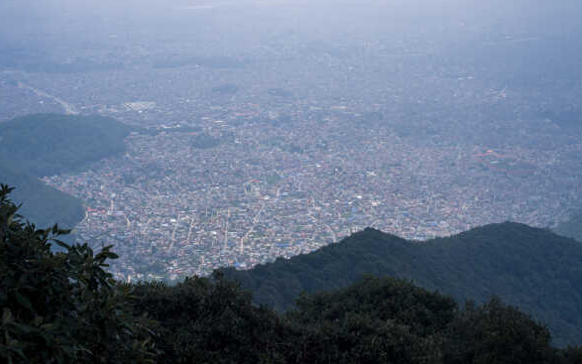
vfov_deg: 24.9
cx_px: 287
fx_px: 825
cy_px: 168
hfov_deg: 38.9
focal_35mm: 52
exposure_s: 1/250
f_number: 18
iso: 250
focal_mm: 50
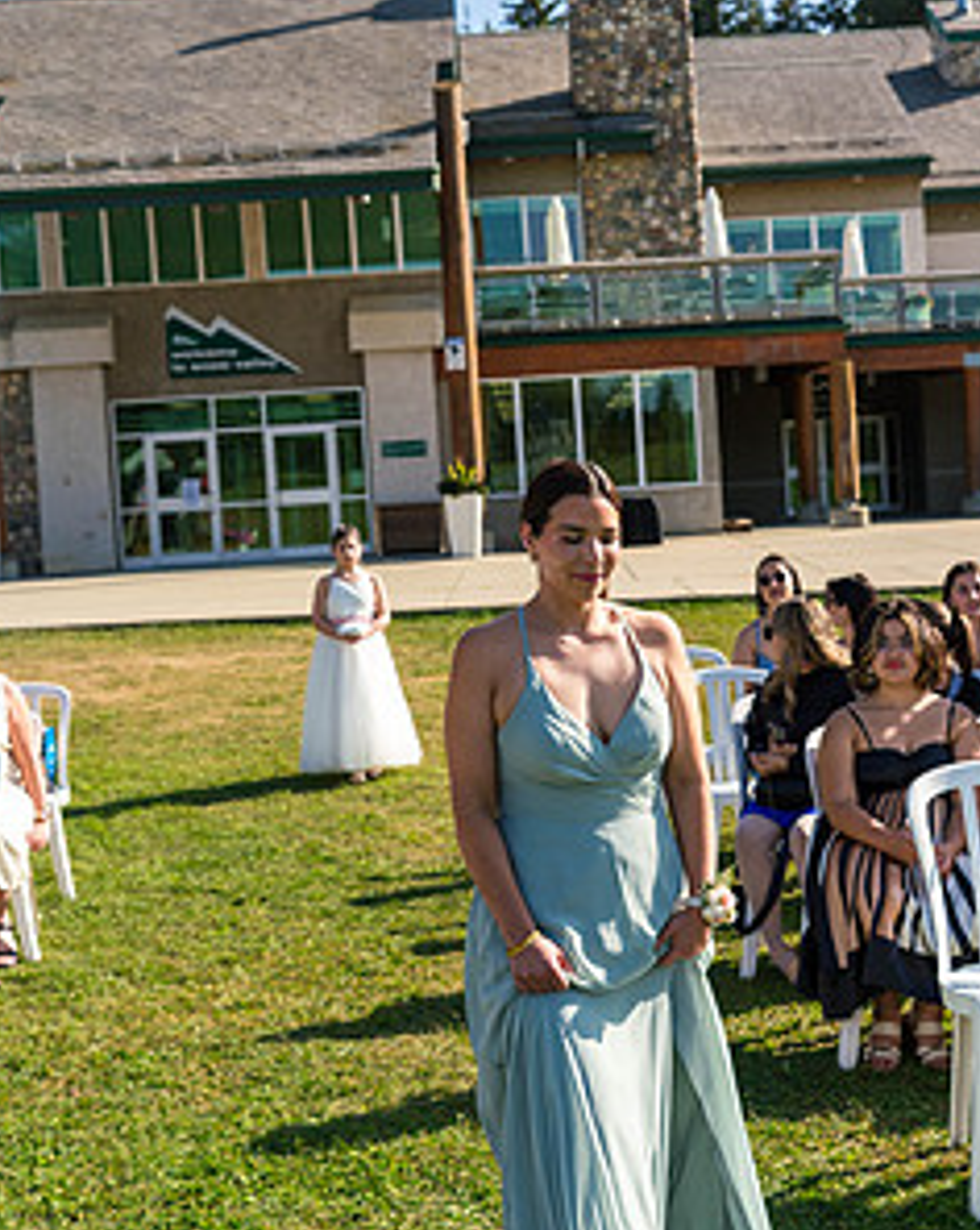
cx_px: 598
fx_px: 1817
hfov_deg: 30.1
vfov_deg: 37.4
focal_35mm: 50
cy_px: 590
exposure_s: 1/1250
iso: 250
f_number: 4
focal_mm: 35
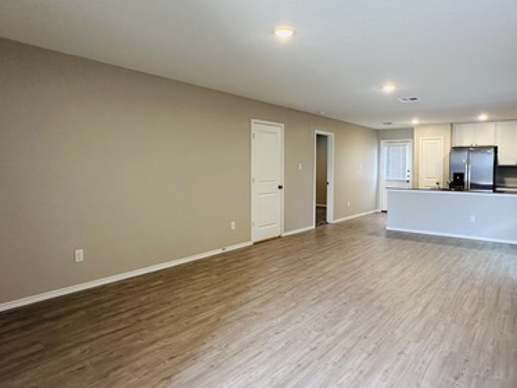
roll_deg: -0.5
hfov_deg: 71.5
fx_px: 359
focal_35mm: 24
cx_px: 274
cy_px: 175
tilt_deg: -0.9
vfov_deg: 56.7
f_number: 2.2
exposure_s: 1/60
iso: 250
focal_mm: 2.22
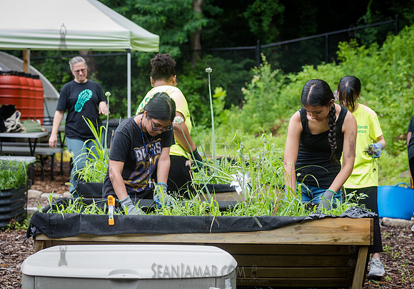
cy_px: 129
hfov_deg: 21.9
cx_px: 197
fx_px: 1068
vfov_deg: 15.4
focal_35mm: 92
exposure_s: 1/400
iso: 400
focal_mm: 80
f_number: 4
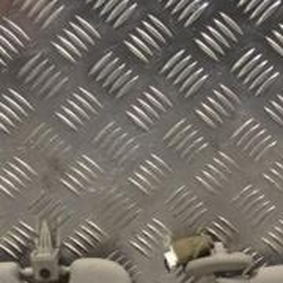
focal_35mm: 136
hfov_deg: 12.8
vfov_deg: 12.7
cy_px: 261
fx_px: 1258
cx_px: 157
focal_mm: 32
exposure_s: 1/125
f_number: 5.6
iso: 400
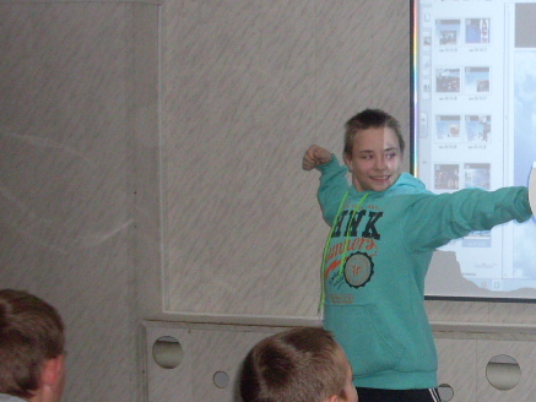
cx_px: 594
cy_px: 239
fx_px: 1378
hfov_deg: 20.9
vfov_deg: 16.6
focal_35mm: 89
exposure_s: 1/45
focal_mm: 6.3
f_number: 2.8
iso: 120
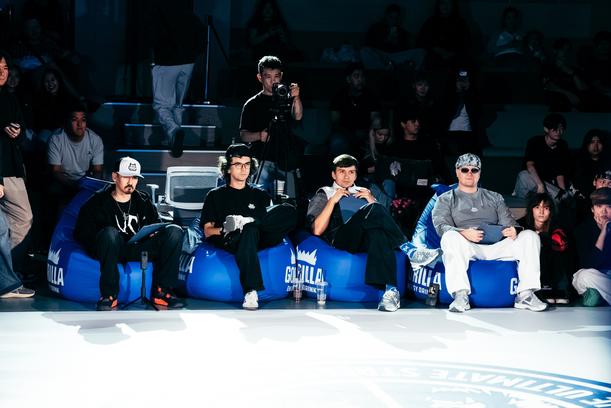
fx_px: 1509
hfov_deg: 22.9
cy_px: 205
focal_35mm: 89
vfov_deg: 15.4
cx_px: 286
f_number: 2.8
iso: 3200
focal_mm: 70
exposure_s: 1/800
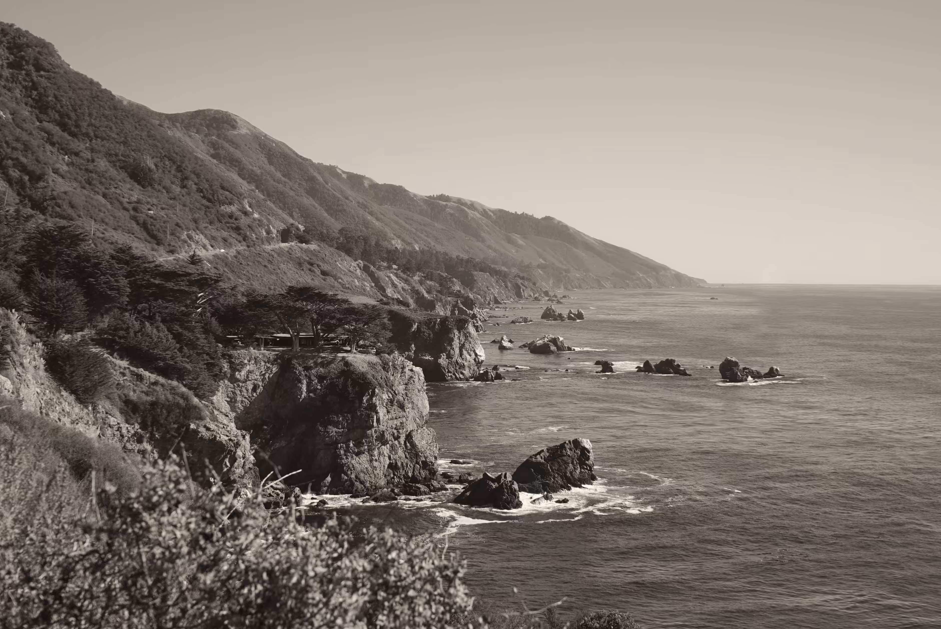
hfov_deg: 37.5
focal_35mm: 53
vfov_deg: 25.5
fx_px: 1386
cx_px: 418
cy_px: 294
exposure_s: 1/125
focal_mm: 47
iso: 100
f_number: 14
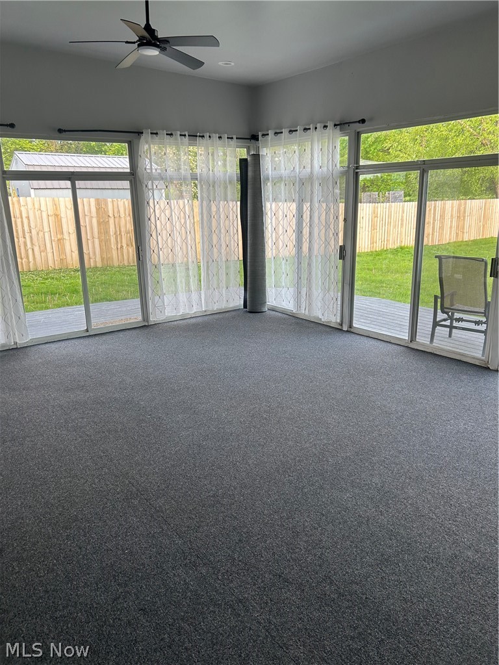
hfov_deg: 53.1
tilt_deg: -9.9
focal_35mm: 26
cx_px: 250
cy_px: 332
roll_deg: -0.6
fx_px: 500
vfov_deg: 67.3
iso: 50
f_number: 1.5
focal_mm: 5.7
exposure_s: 1/120
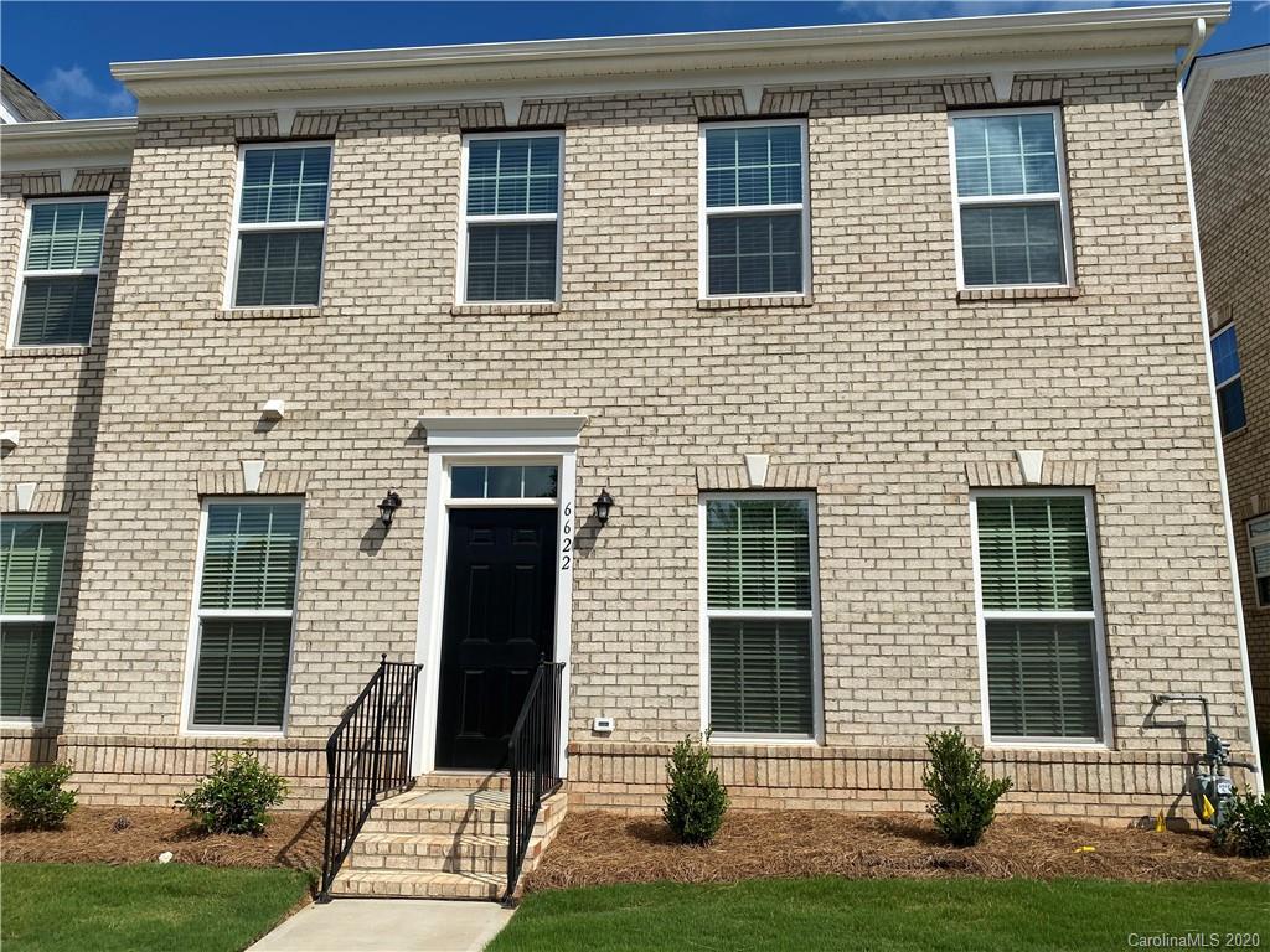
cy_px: 476
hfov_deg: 67.3
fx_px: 954
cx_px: 635
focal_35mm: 26
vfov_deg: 53.1
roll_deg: -0.9
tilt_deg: +12.5
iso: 32
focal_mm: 4.25
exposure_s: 1/5236
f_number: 1.8
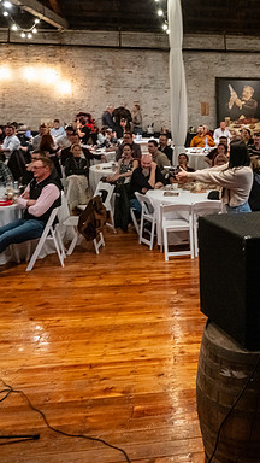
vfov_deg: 52.8
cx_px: 260
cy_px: 232
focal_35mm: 38
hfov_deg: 29.2
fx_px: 466
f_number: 6.3
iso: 6400
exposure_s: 1/40
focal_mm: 24
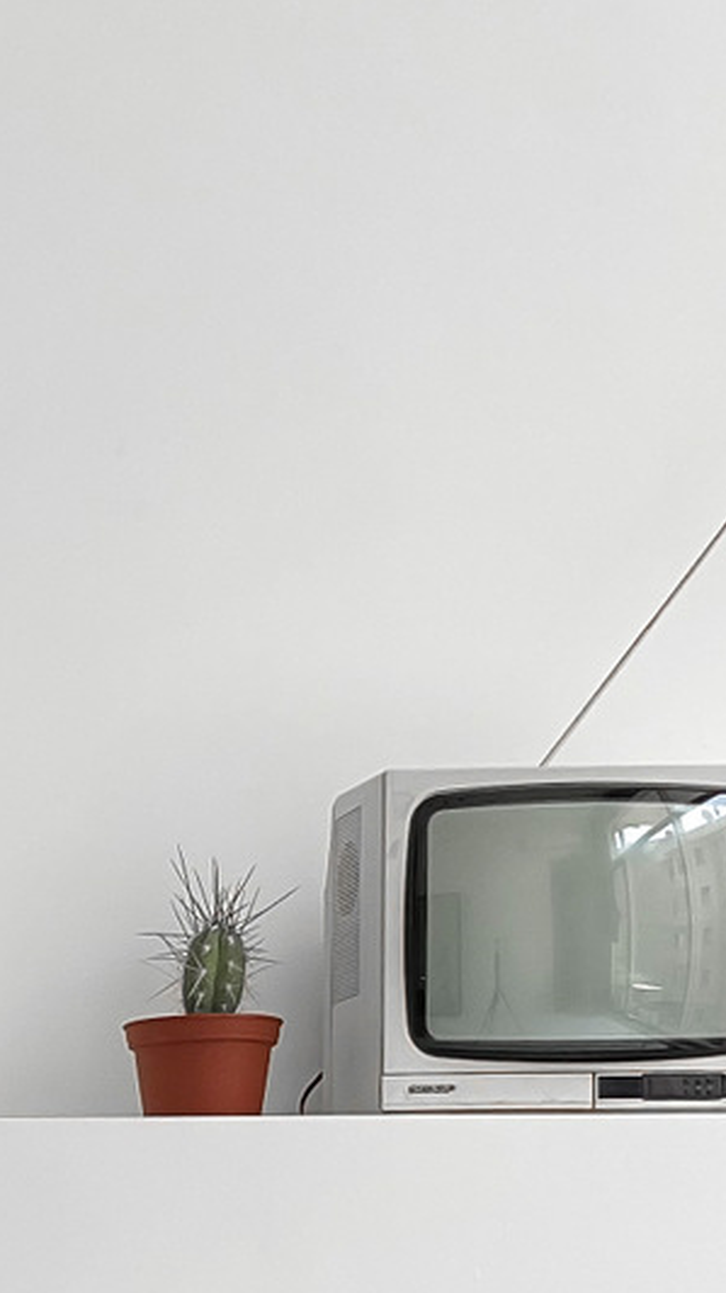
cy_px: 1436
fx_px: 3253
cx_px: -614
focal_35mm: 95
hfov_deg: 11.7
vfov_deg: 21.3
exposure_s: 1/120
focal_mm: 3
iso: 32
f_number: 1.8
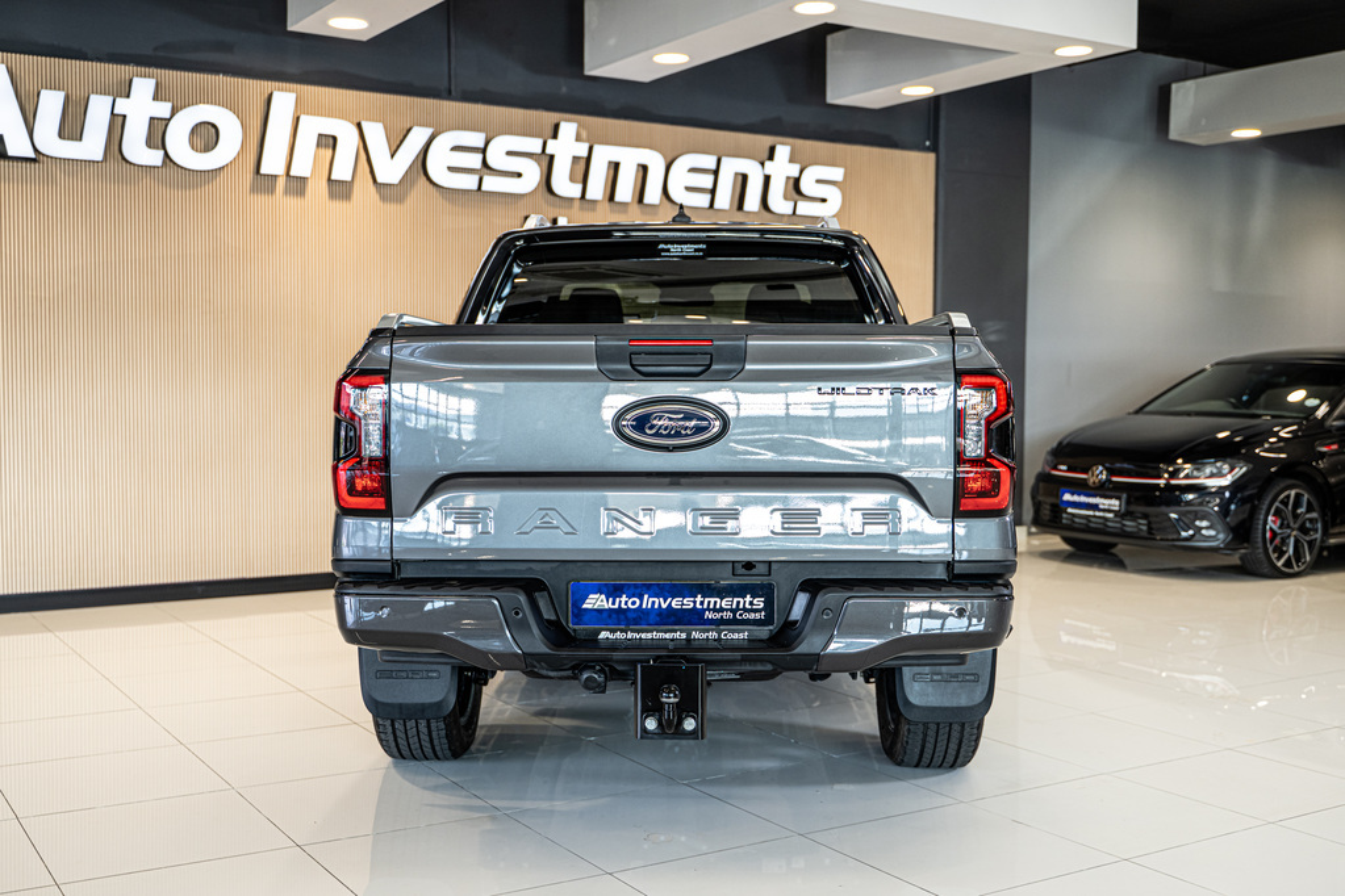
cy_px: 448
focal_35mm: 39
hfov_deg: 49.6
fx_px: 1457
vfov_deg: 34.2
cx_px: 672
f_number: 2.8
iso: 640
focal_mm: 39
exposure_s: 1/160
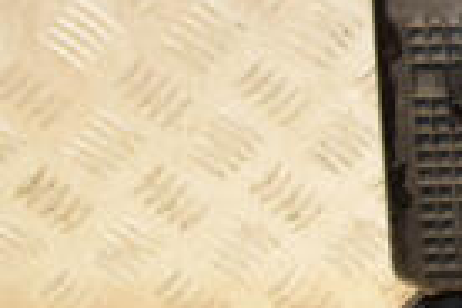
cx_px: 870
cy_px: 77
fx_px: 2015
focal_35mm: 157
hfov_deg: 11.9
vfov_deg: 8.7
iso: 800
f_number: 5
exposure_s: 1/100
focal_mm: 24
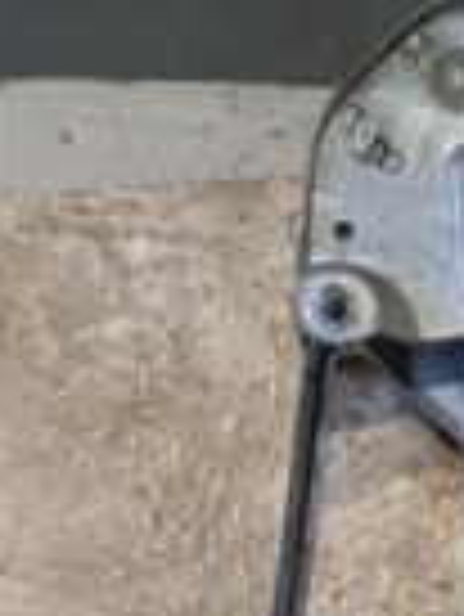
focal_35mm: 98
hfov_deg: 15.0
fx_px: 1749
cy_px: 935
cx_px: 365
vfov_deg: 17.8
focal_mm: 3.43
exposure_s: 1/20
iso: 839
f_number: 2.2
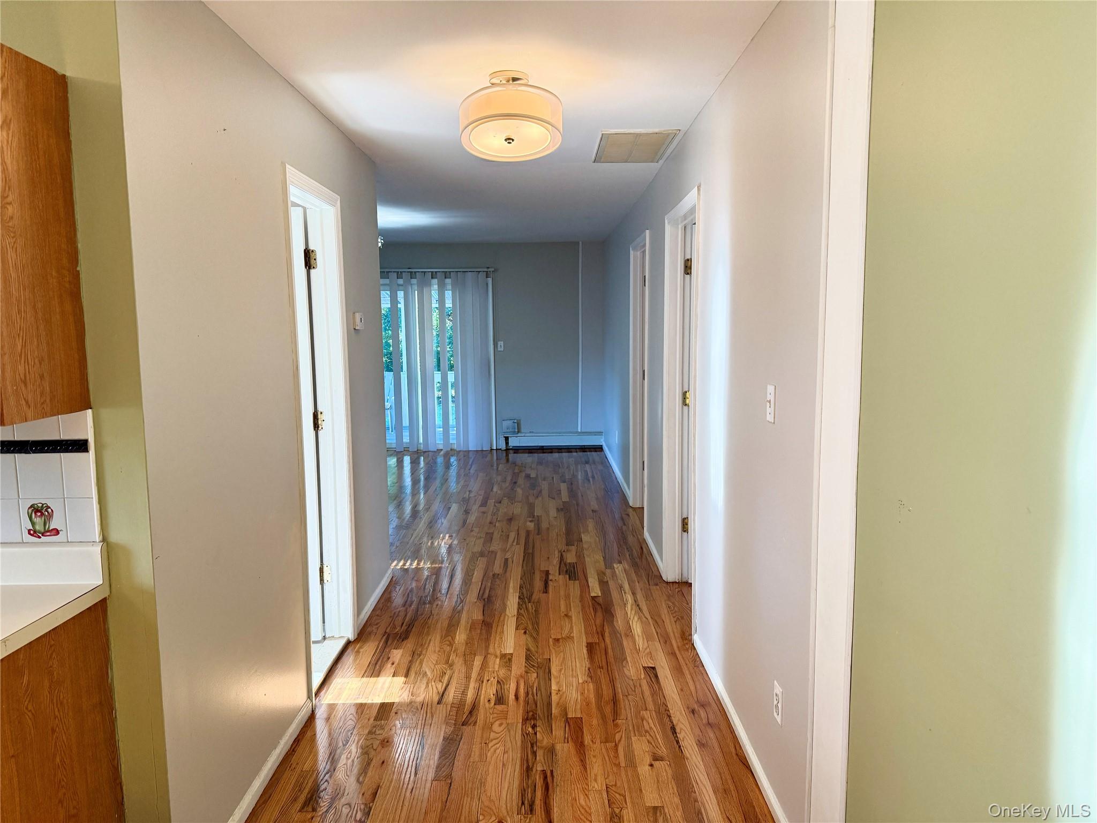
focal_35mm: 24
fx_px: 761
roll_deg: +0.5
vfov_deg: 56.8
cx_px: 548
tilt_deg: -5.9
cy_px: 412
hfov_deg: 71.6
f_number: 1.78
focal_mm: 6.76
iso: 200
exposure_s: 1/209
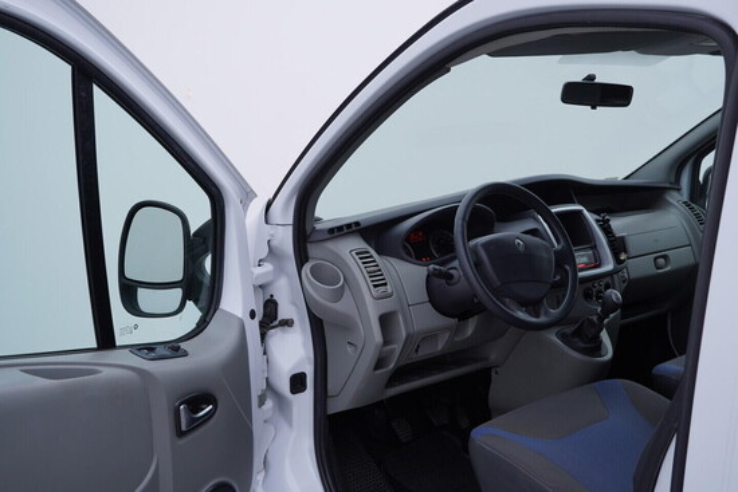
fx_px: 738
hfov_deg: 53.1
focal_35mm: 36
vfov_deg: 36.9
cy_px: 246
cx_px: 369
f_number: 4
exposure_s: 1/80
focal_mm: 24
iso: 125
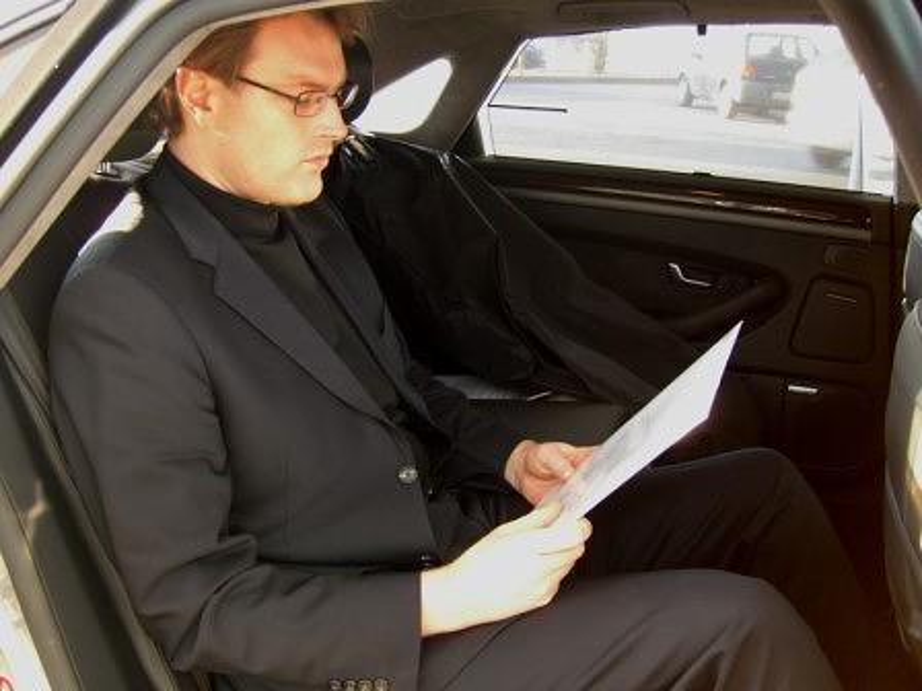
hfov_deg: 49.0
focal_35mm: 38
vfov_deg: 37.7
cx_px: 461
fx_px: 1012
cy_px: 346
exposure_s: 1/25
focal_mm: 7.9
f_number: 2.8
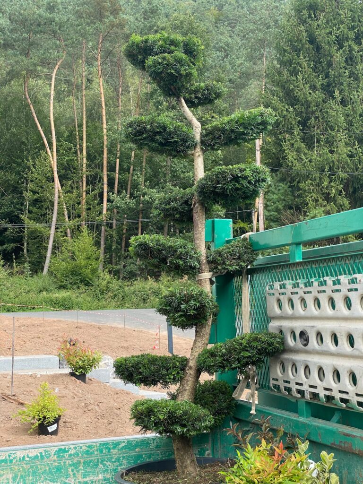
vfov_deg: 36.8
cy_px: 242
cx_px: 182
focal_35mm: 52
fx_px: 727
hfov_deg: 28.0
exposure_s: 1/390
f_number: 2
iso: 20
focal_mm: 6
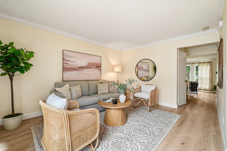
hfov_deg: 96.8
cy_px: 76
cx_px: 114
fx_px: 101
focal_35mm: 16
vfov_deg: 73.7
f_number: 8
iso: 400
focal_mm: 16
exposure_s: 1/10
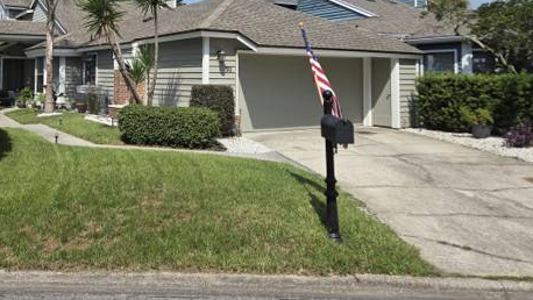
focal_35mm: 35
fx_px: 495
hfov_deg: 55.5
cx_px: 182
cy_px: 59
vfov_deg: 32.8
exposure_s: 1/5862
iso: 80
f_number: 1.8
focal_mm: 5.4
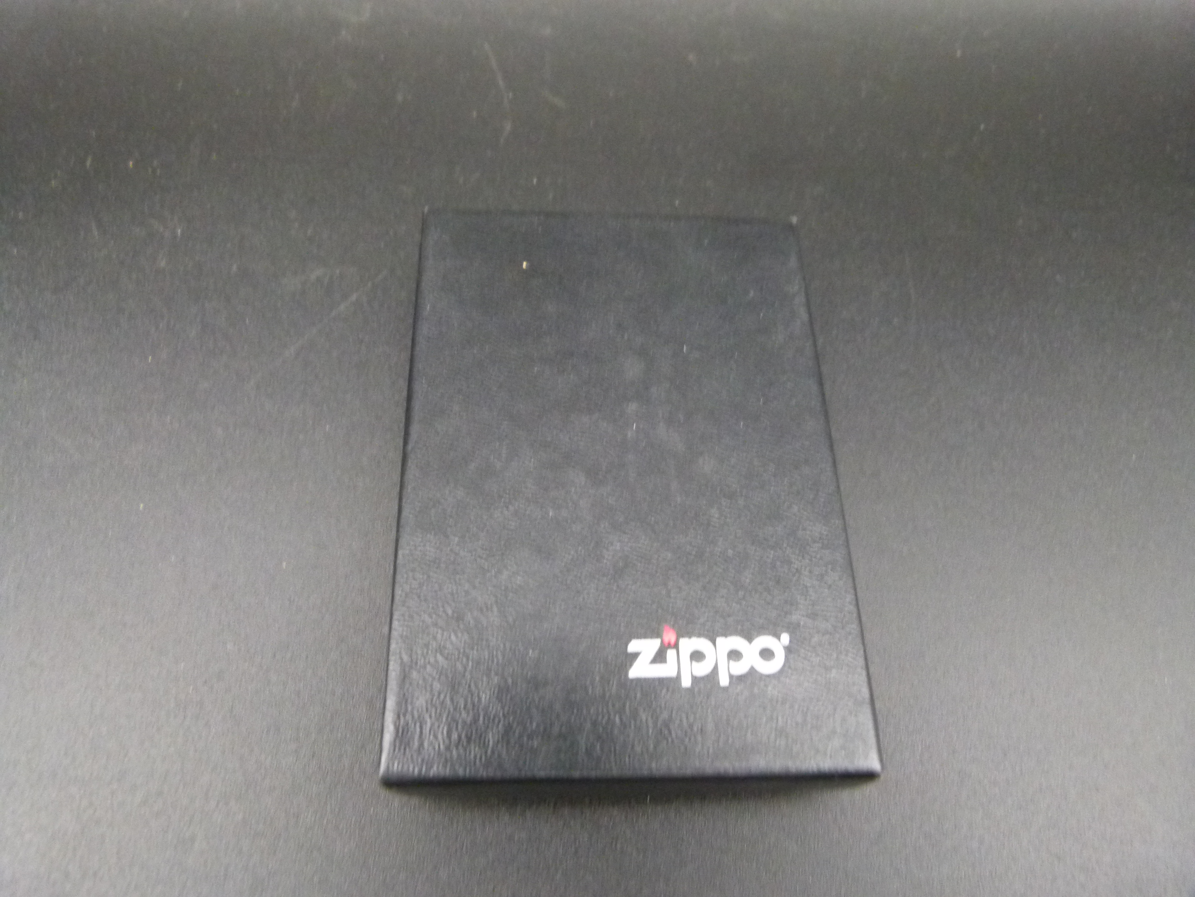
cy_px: 448
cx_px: 598
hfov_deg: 69.4
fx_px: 863
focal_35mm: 25
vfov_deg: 54.9
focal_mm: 4.5
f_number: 2.8
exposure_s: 1/50
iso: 400
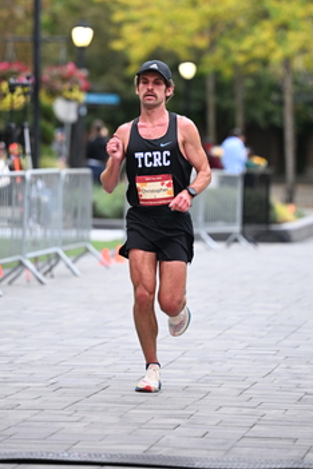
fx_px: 2960
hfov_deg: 6.1
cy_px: 135
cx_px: 150
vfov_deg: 9.1
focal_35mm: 227
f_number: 2.8
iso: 1600
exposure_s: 1/800
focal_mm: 145
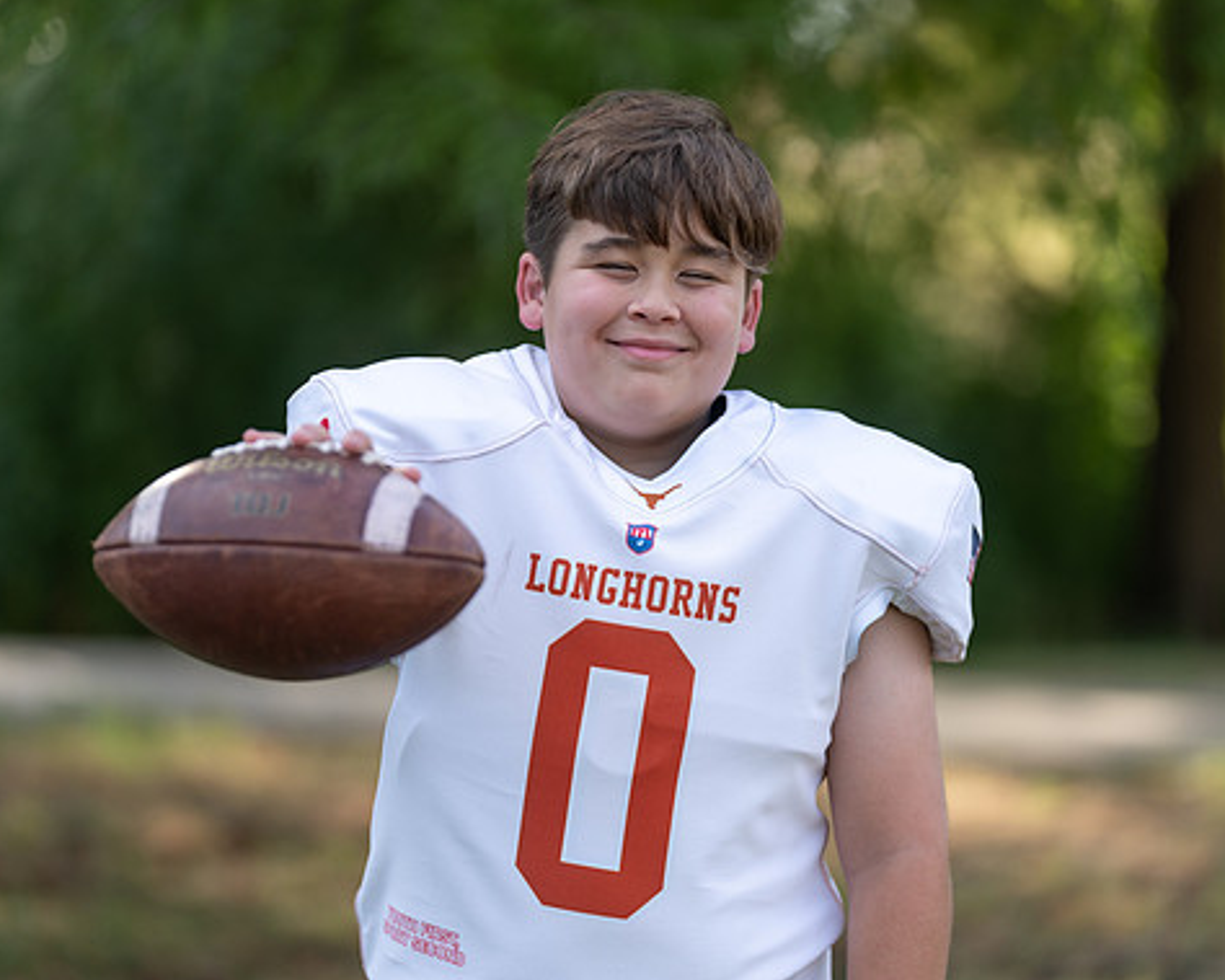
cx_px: 641
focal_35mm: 184
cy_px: 513
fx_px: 6670
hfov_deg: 10.5
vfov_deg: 8.4
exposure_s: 1/400
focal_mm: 151
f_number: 2.8
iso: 100
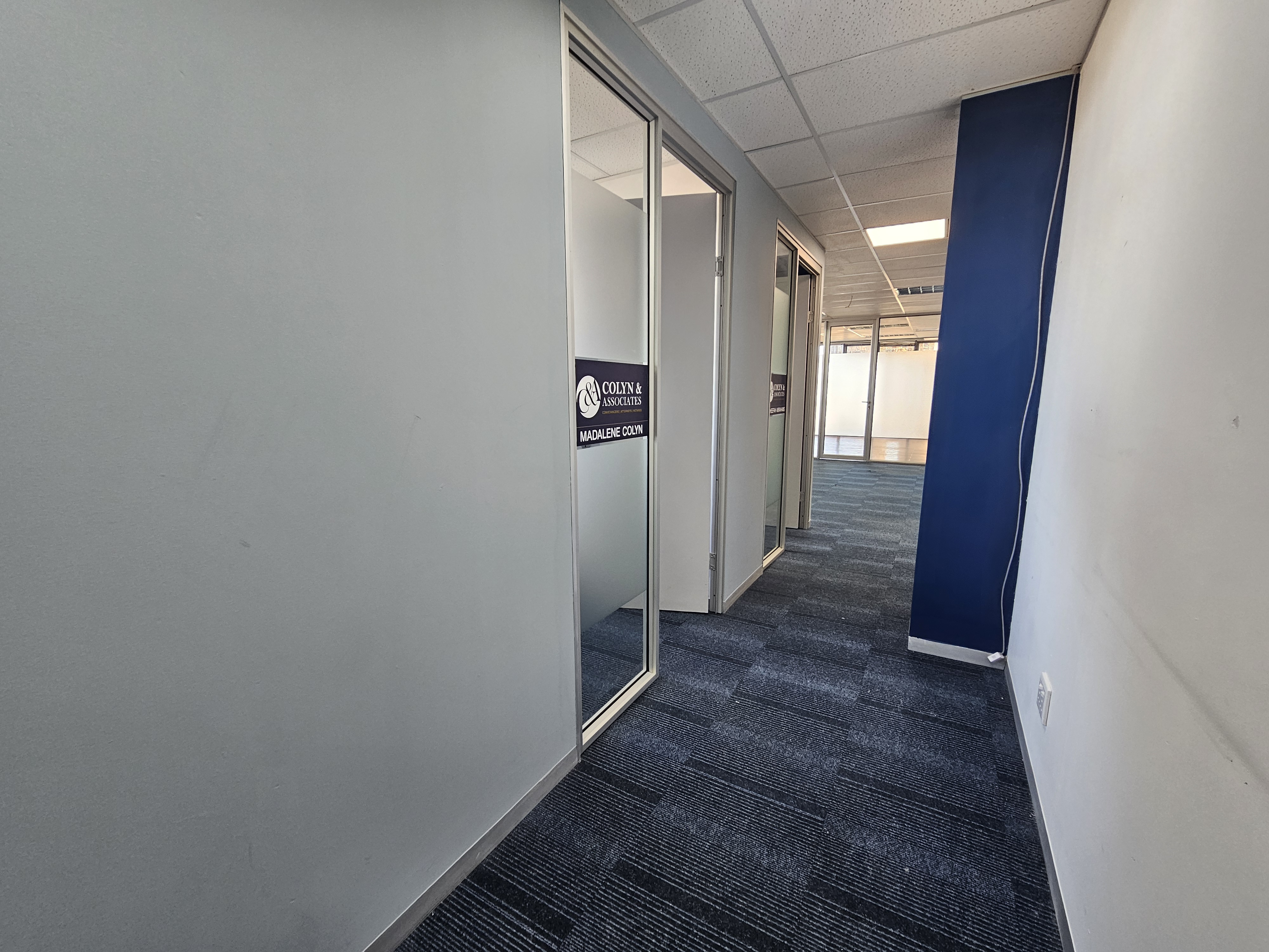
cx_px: 634
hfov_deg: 106.2
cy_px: 476
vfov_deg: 89.9
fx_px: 477
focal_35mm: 13
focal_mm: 2.2
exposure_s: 1/50
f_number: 2.2
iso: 125
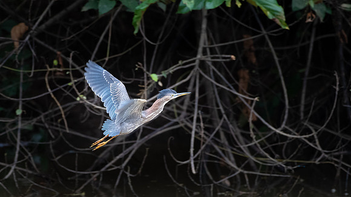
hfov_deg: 3.2
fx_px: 6245
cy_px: 150
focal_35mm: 671
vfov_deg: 1.8
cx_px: 138
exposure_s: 1/1000
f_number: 7.1
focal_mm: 500
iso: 3200
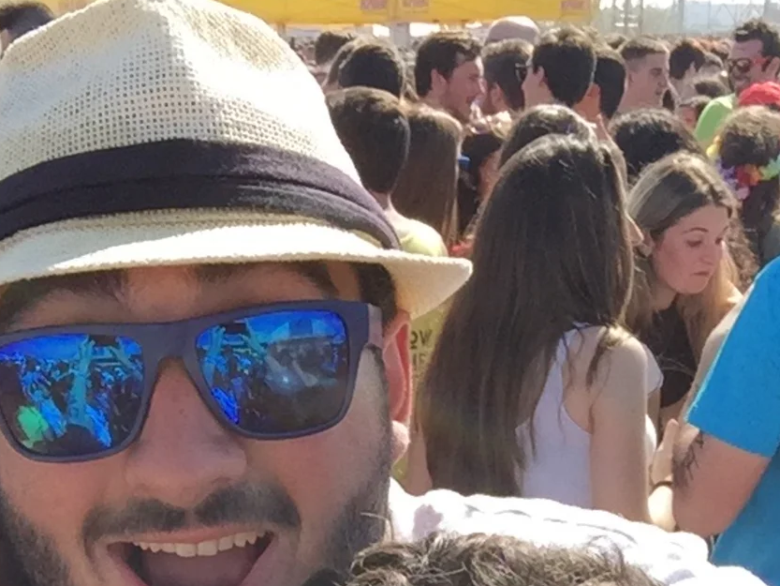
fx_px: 1510
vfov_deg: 21.0
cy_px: 617
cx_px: 394
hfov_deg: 29.0
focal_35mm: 67
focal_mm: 2.65
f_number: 2.2
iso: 32
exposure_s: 1/599
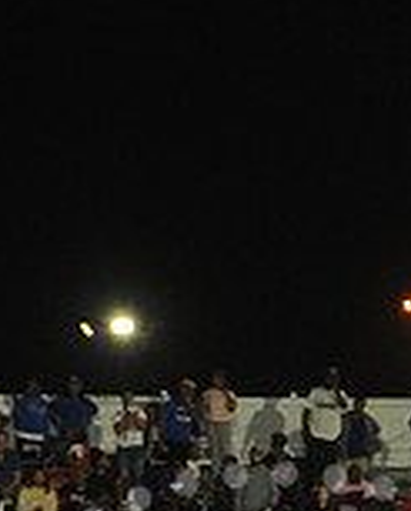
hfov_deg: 5.8
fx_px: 4033
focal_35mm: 266
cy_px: 862
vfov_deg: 7.1
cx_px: 277
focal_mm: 75
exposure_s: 1/200
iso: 1600
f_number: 5.6
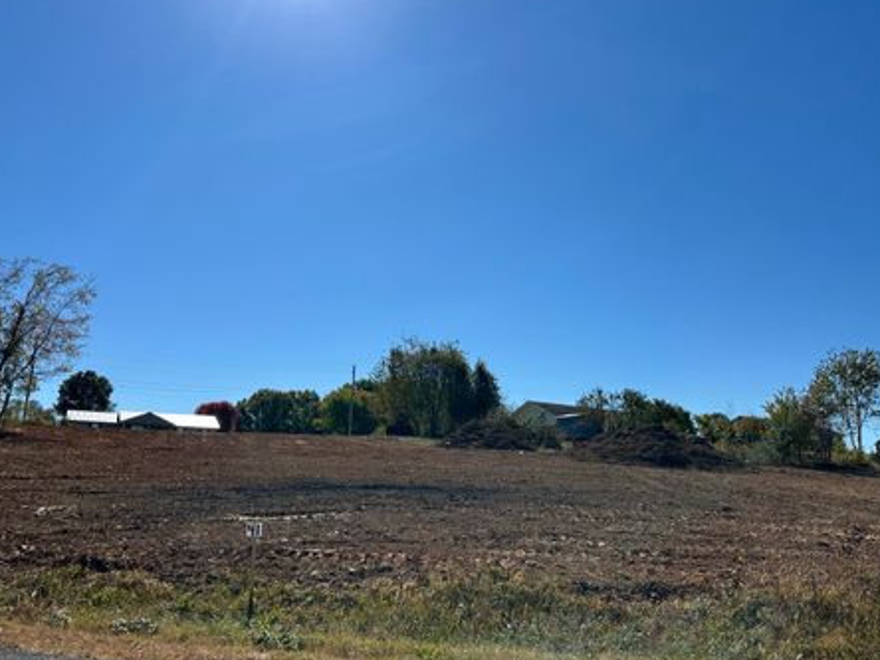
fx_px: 686
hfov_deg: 65.3
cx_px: 418
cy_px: 310
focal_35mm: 27
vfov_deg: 51.3
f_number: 1.78
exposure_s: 1/8197
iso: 80
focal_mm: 6.86
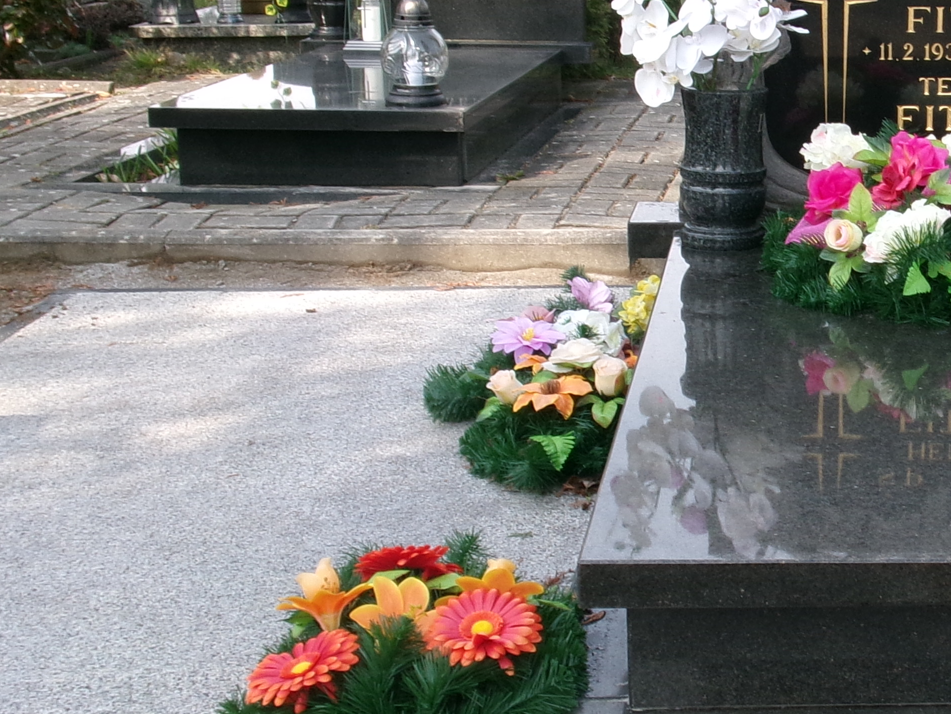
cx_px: 911
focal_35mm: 68
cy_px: 299
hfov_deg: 27.2
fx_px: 1868
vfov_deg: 21.6
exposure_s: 1/42
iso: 100
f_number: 10.8
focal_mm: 5.1
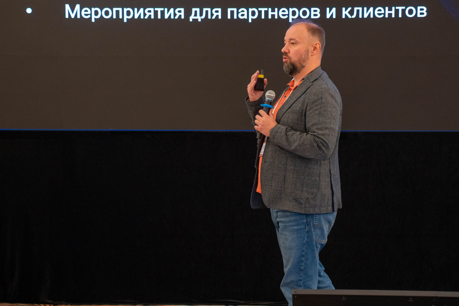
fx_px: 1428
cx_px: 230
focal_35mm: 112
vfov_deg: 12.2
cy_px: 153
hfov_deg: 18.3
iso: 640
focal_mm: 75
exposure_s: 1/200
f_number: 2.8
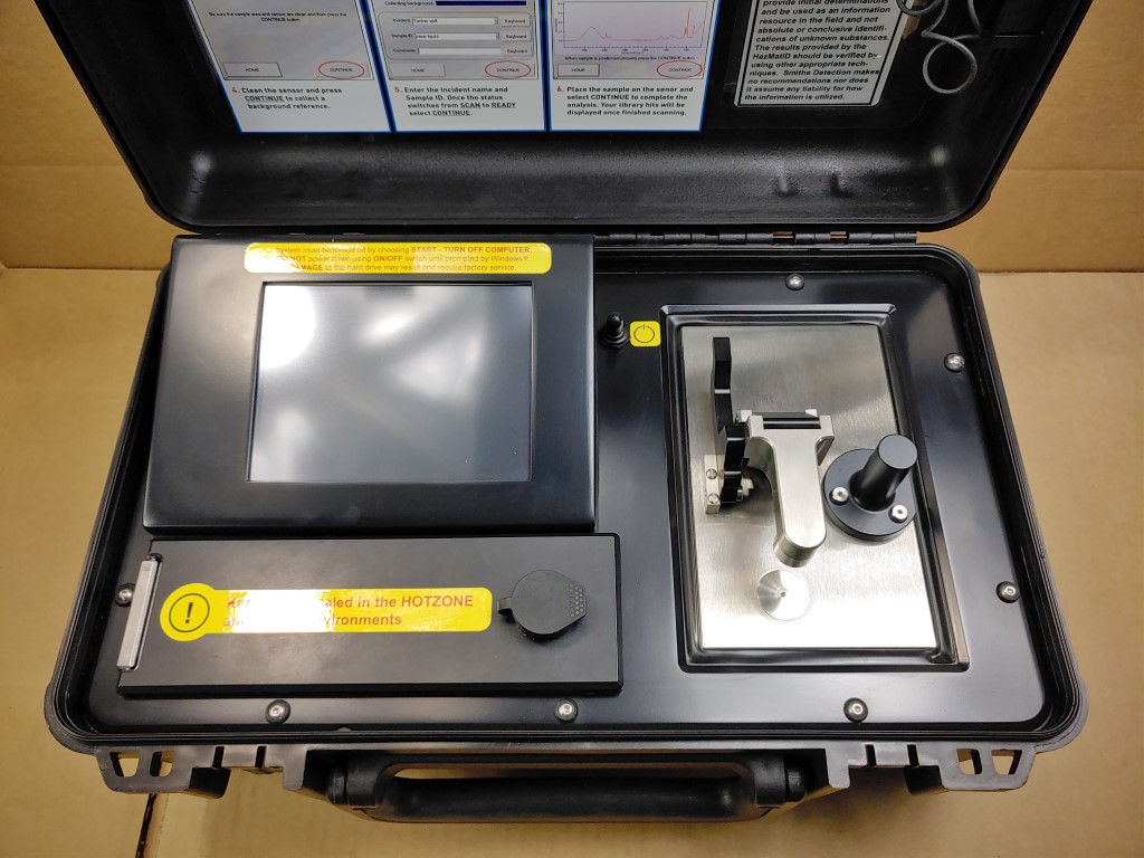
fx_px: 859
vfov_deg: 53.1
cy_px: 429
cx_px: 572
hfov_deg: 67.3
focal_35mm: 26
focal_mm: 4.36
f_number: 1.8
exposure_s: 1/237
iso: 50
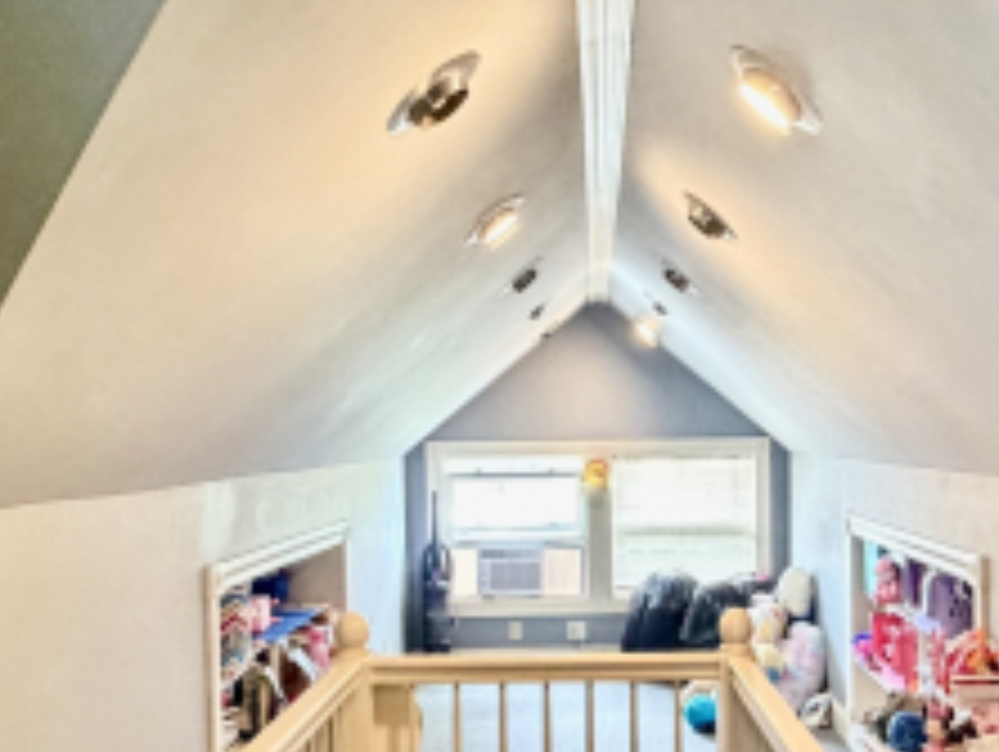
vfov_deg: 34.2
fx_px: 1213
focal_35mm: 42
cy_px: 468
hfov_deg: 44.3
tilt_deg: -1.1
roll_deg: +1.2
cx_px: 637
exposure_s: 1/40
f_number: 2.2
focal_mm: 2.22
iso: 1000
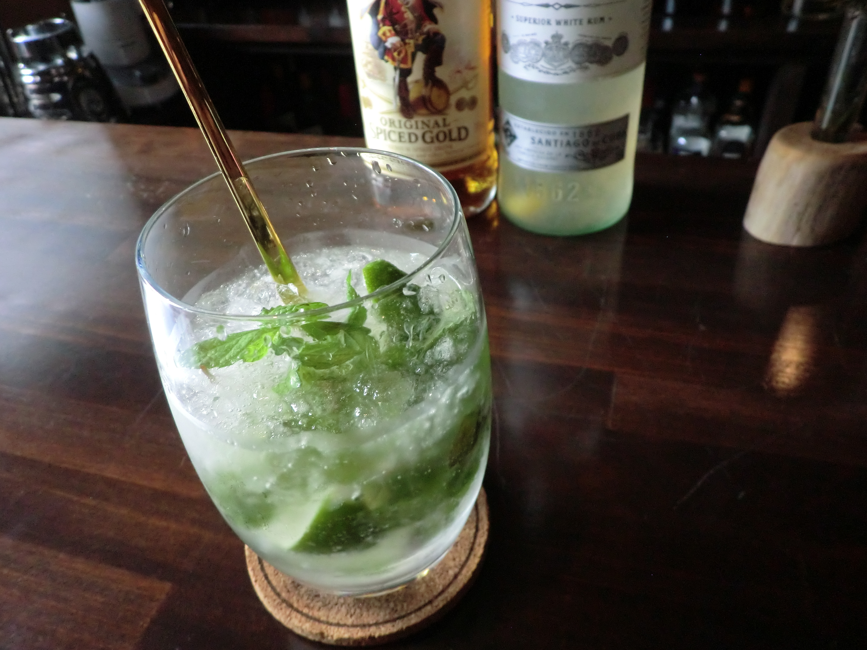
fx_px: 651
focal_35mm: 26
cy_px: 325
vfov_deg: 53.1
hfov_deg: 67.3
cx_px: 434
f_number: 2.8
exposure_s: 1/60
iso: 400
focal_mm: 4.7
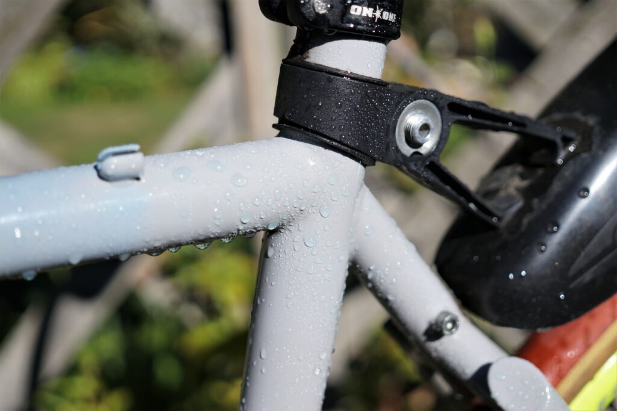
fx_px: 771
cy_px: 206
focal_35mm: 45
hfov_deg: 43.6
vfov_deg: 29.8
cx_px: 308
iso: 100
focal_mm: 30
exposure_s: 1/2500
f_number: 2.8
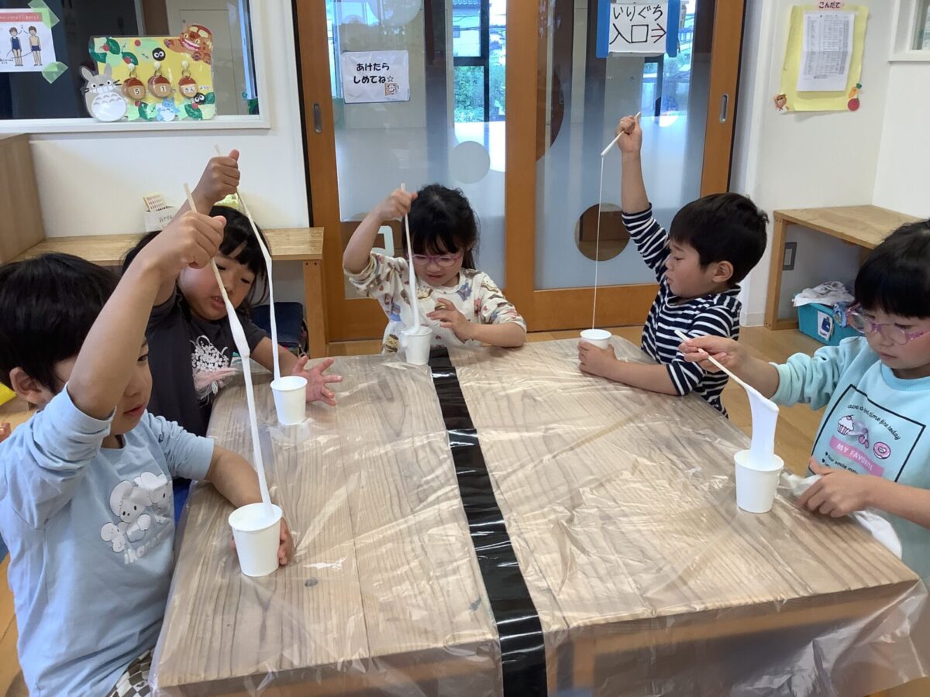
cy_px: 348
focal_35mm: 31
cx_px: 465
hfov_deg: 58.4
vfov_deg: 45.4
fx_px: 833
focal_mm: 3.3
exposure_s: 1/50
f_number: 2.4
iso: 80
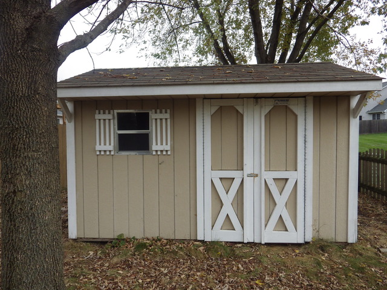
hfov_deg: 69.4
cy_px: 145
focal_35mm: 25
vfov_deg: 54.9
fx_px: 279
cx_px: 194
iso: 100
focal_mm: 4.4
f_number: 3.1
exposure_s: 1/500
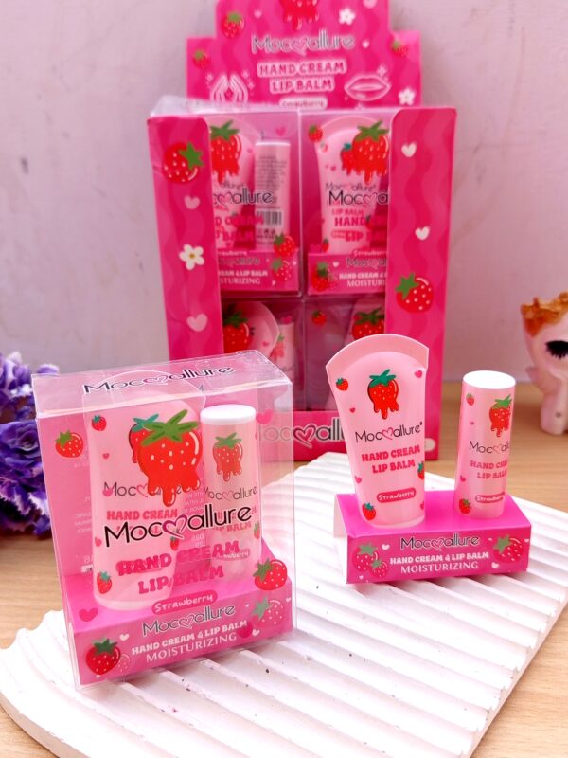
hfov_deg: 45.4
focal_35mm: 31
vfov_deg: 58.4
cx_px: 284
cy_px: 379
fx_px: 678
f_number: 1.7
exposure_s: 1/120
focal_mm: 5.24
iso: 76
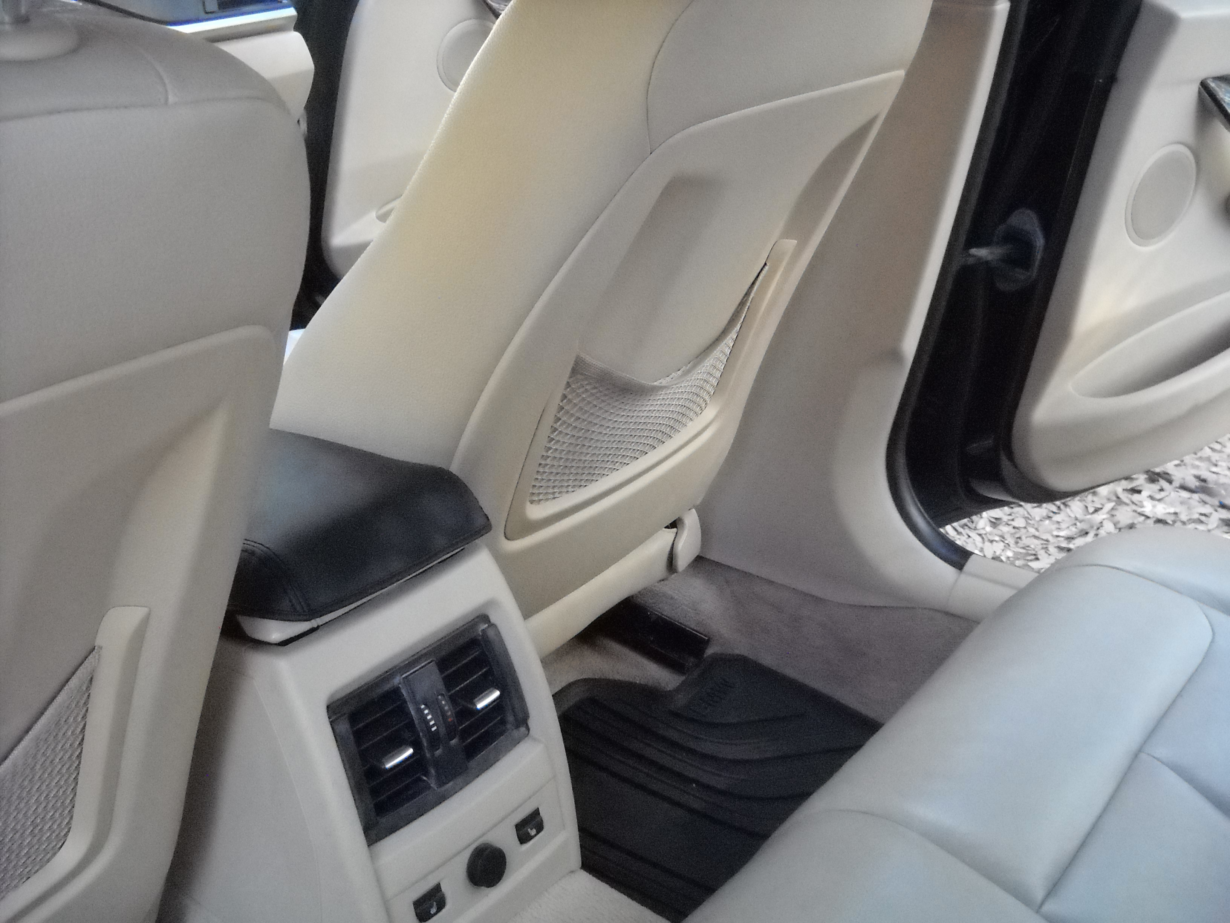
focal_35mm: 41
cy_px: 462
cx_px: 615
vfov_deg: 35.1
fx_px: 1457
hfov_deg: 45.8
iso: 800
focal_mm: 6.72
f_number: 3.1
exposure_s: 1/109
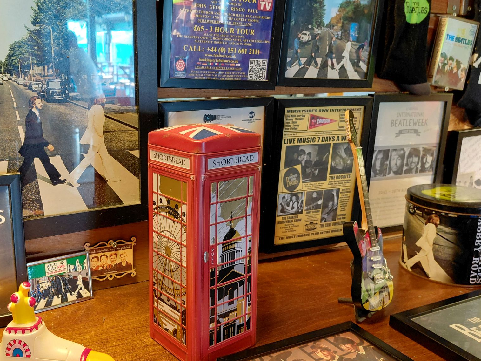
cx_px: 185
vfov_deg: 42.9
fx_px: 459
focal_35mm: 33
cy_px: 167
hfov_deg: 54.8
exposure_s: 1/50.1
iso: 320
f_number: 1.8
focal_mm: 4.69
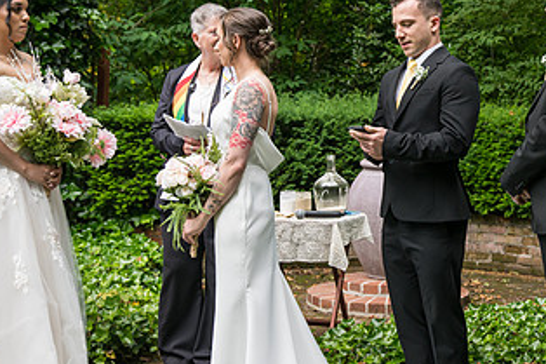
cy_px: 83
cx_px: 436
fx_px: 1122
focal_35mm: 74
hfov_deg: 26.8
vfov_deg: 18.3
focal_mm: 40
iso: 320
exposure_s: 1/400
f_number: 3.5
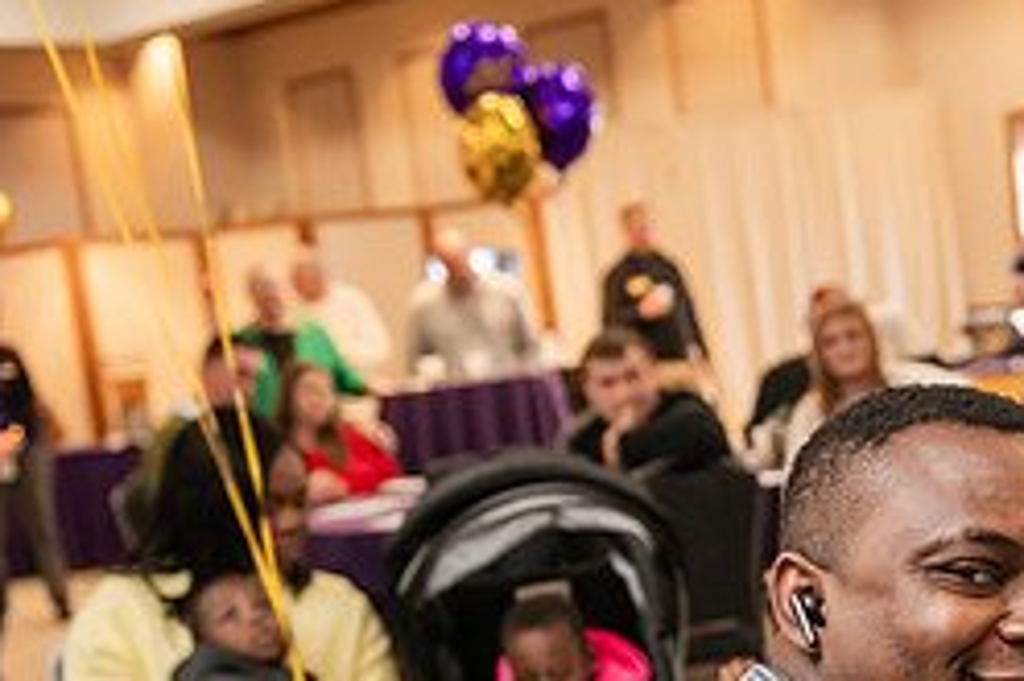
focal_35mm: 82
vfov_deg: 16.4
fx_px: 2331
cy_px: 621
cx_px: 966
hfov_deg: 23.9
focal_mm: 35
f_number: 3.2
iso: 2500
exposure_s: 1/160
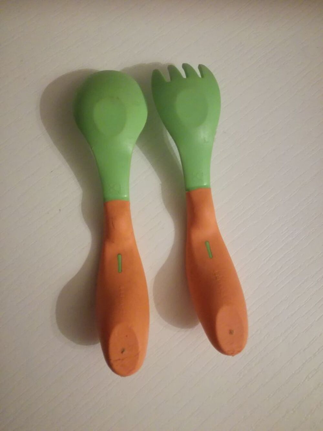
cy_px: 216
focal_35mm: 27
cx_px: 162
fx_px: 336
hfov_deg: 51.4
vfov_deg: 65.3
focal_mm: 3.79
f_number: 2
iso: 640
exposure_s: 1/16.7
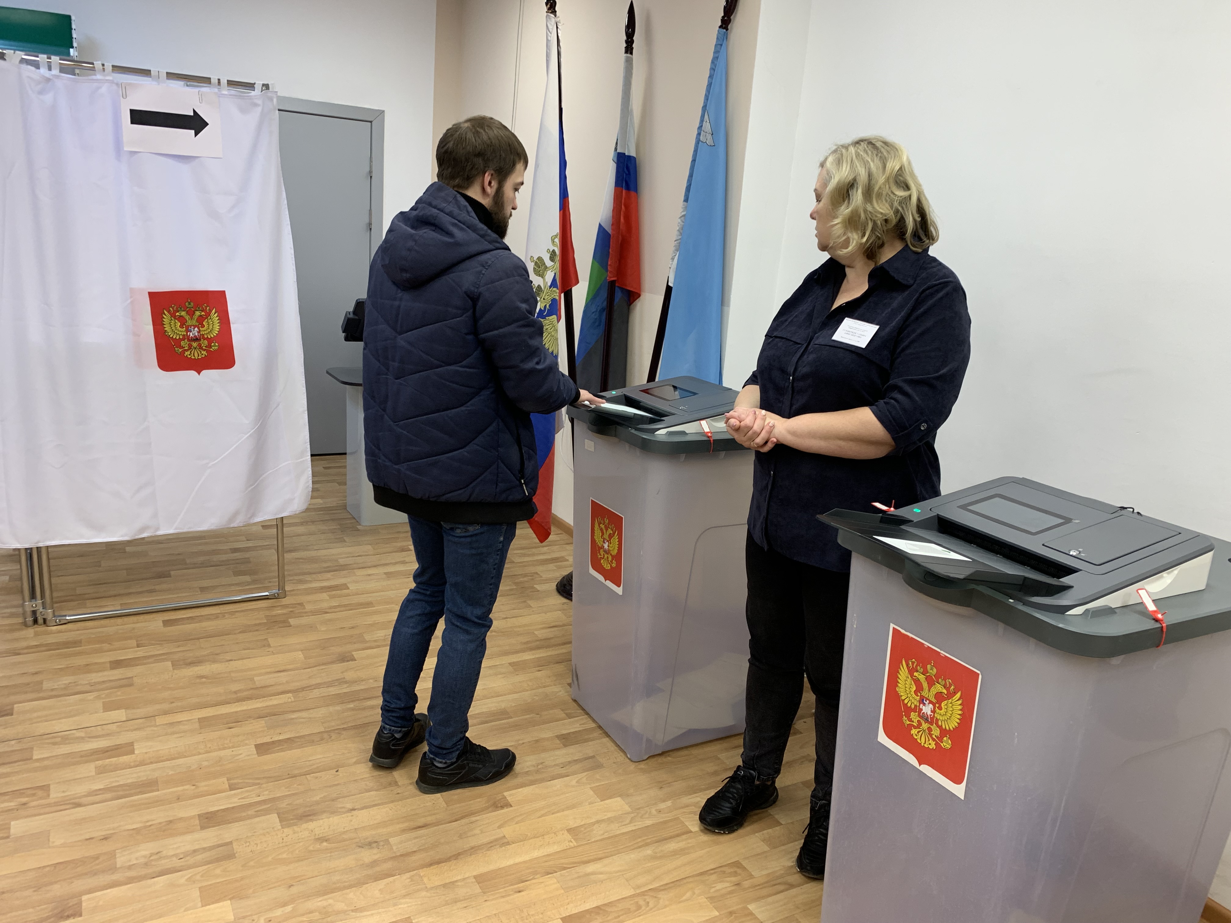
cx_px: 616
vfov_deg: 53.1
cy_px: 462
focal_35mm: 26
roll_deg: -3.9
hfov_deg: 67.3
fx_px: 925
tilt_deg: -14.6
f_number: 1.8
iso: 50
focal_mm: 4.25
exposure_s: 1/50
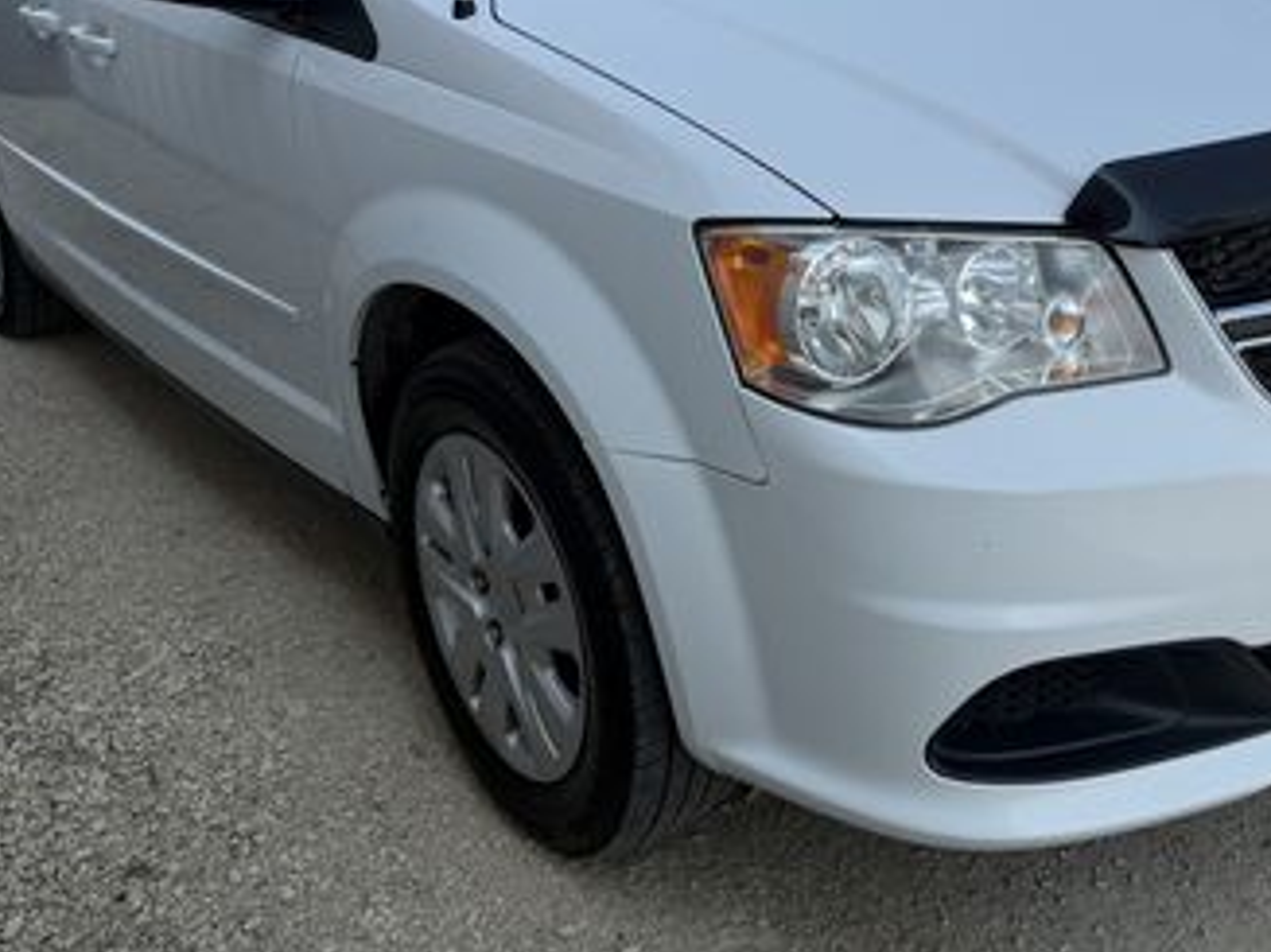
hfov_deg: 40.2
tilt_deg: -18.3
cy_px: 241
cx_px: 785
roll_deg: +5.2
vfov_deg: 30.4
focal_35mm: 47
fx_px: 1725
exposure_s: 1/4975
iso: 80
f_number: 1.78
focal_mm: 6.76
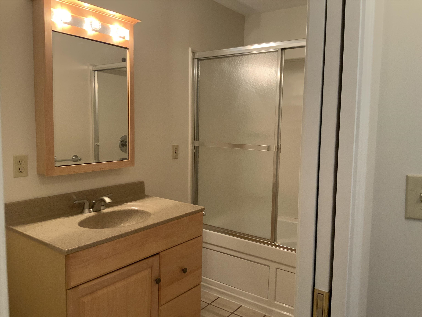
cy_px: 158
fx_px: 354
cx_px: 211
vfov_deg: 48.2
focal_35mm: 29
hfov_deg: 61.7
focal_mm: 3
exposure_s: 1/60
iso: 160
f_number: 1.8
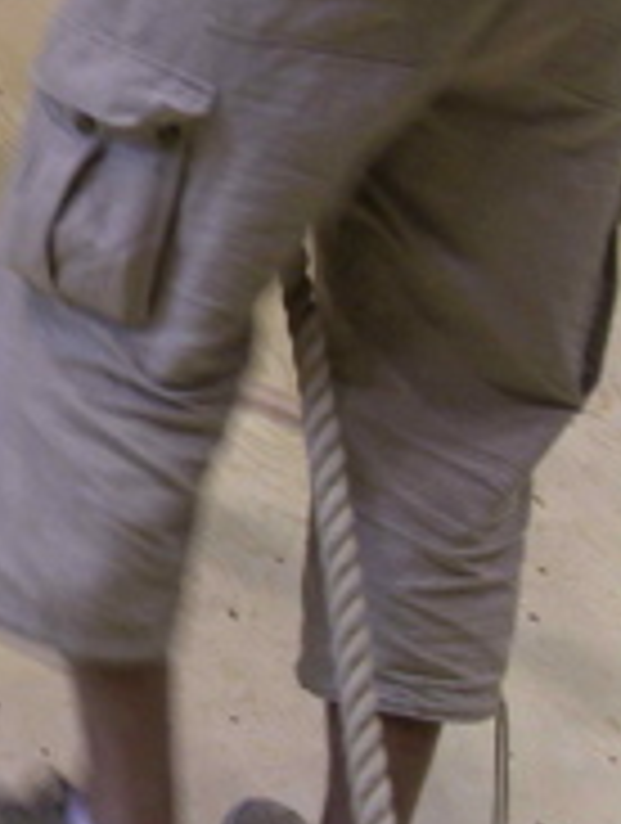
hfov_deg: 12.4
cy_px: -7
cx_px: -304
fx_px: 2717
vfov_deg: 16.8
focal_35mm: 114
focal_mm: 7.8
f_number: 2.8
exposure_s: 1/30
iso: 200
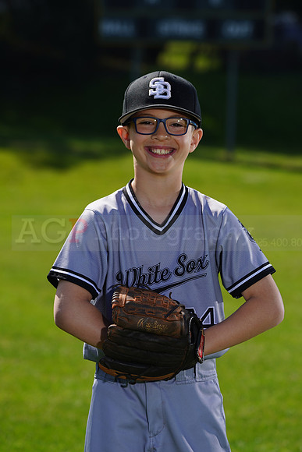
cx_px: 151
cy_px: 226
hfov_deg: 6.7
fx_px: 2590
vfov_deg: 10.0
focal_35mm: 206
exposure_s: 1/250
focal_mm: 206
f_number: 8
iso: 100
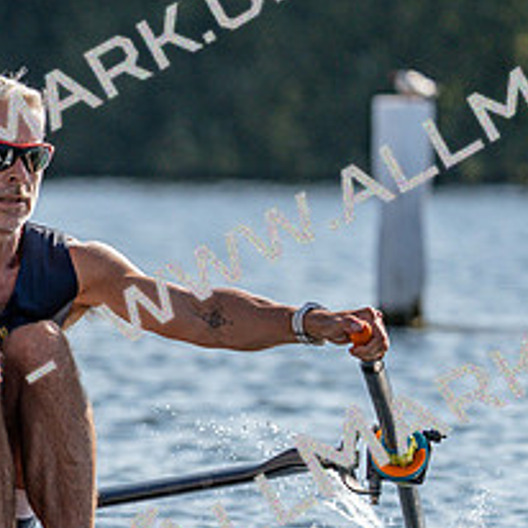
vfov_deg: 2.6
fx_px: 11562
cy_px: 386
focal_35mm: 670
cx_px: -90
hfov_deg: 2.6
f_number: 5.6
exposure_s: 1/1600
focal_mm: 280
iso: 200
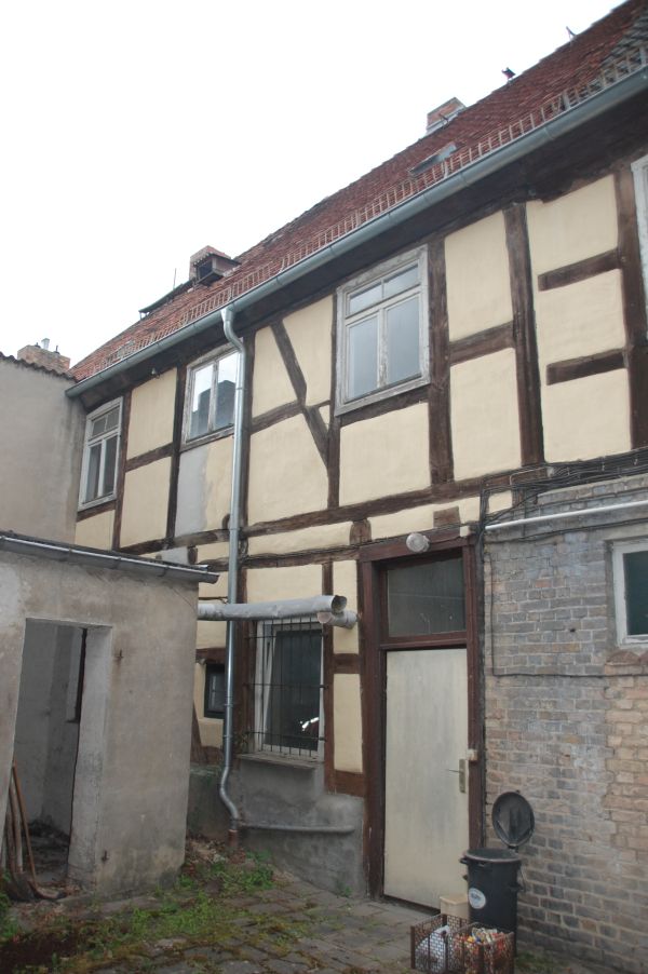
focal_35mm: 27
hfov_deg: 47.9
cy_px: 487
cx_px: 324
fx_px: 730
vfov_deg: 67.4
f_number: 3.5
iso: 400
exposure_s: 1/500
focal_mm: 18
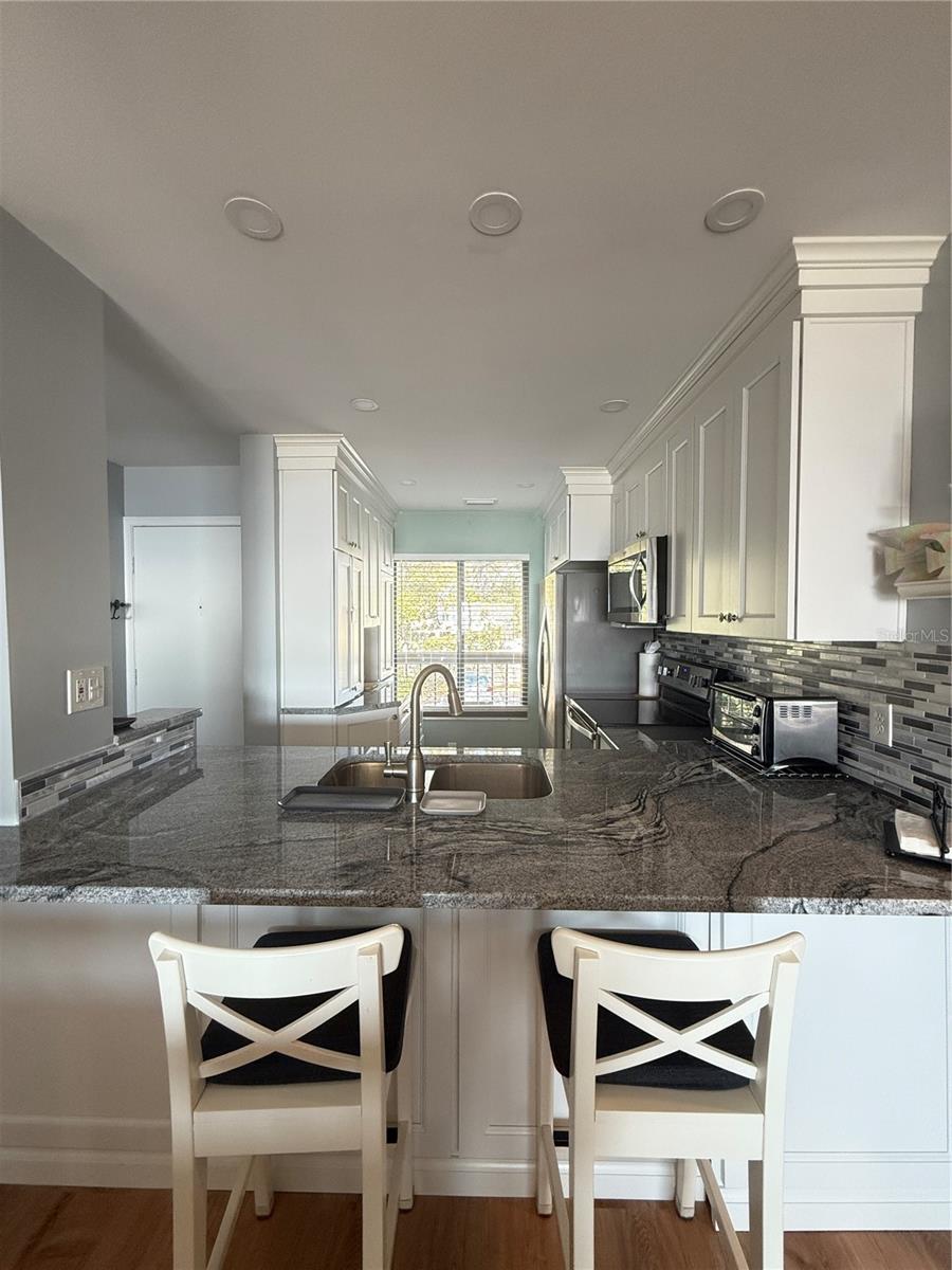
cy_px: 635
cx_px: 476
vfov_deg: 102.1
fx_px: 513
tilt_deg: -1.8
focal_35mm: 14
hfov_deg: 85.7
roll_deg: -0.2
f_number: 2.2
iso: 250
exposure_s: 1/120
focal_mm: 2.22
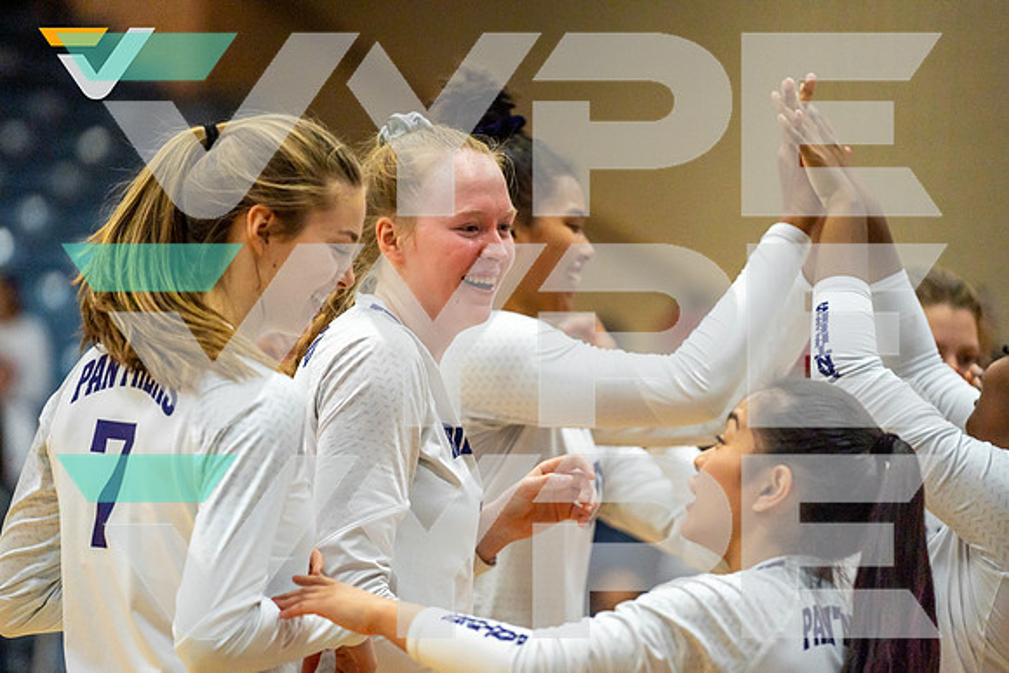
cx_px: 504
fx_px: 5382
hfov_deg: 10.7
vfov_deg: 7.2
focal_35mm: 192
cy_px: 336
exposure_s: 1/1600
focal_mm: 192
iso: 2000
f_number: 2.8
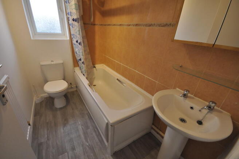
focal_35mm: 15
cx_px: 120
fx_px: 99
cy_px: 80
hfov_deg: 100.4
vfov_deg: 77.2
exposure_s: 1/60
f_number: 4
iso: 400
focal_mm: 10
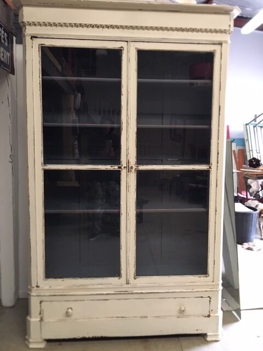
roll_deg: -1.8
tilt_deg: -5.0
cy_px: 176
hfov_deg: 48.2
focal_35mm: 29
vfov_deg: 61.7
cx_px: 132
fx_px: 294
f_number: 2.2
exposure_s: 1/25
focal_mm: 4.15
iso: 250
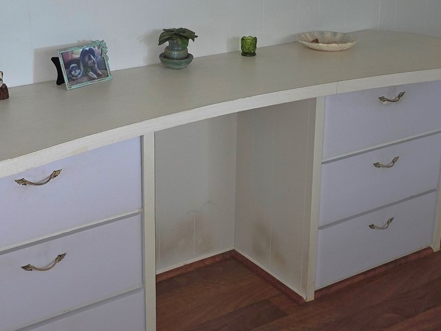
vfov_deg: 26.1
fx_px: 701
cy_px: 68
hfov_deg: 34.7
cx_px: 162
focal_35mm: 55
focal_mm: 6.3
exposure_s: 1/40
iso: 100
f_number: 1.7
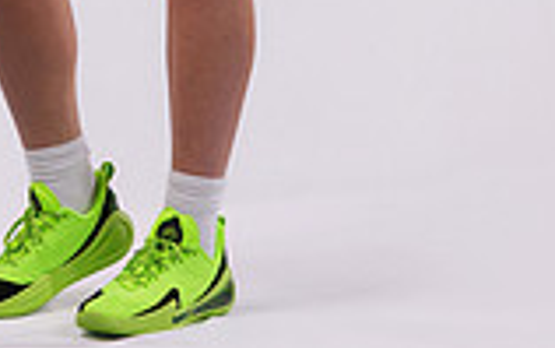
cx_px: 137
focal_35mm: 221
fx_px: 3345
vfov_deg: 5.8
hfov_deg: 9.5
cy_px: -411
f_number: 11
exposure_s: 1/125
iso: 160
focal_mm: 76
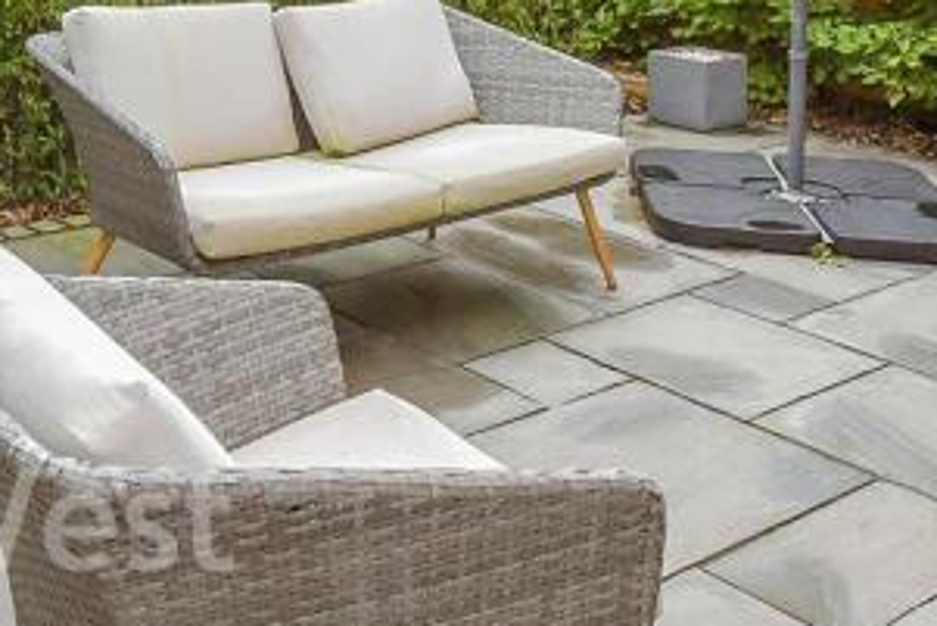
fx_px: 1328
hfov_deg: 37.7
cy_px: -207
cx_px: 215
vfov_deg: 23.2
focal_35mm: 51
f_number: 9
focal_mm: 10
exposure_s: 1/250
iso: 500
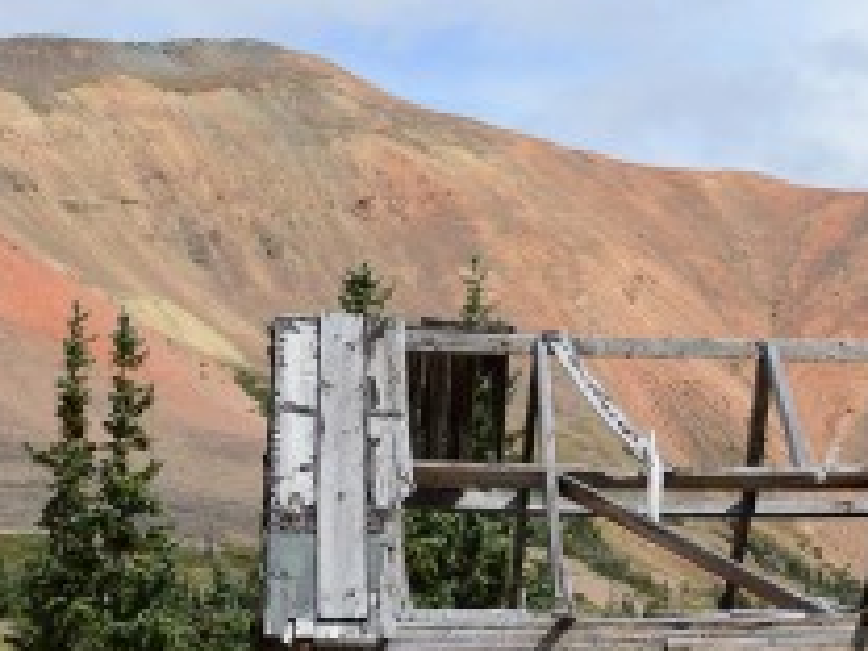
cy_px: 188
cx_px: 672
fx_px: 3134
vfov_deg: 11.8
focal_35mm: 125
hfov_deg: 15.7
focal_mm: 50
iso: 320
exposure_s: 1/640
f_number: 9
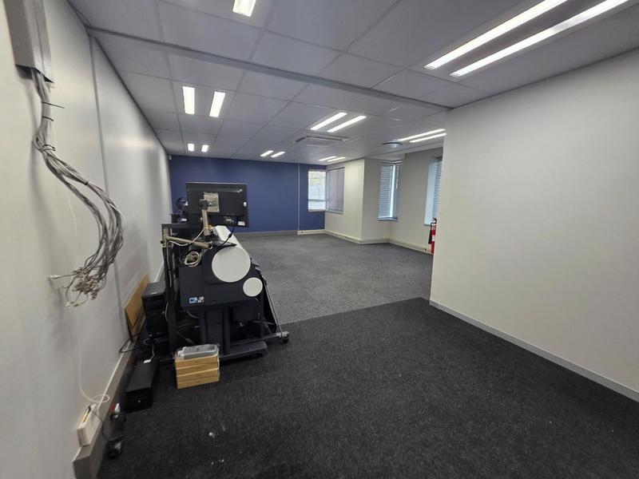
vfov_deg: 89.9
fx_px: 240
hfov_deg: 106.2
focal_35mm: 13
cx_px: 320
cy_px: 240
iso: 200
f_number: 1.9
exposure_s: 1/100
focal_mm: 2.2
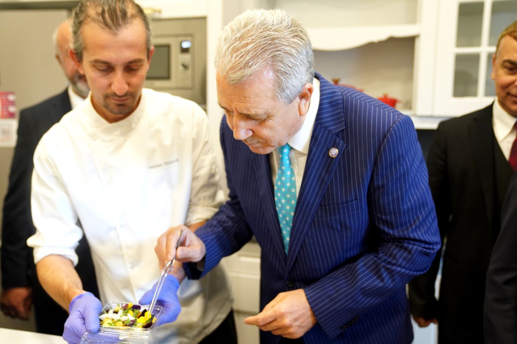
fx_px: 488
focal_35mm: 34
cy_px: 172
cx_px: 258
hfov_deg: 55.8
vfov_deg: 38.9
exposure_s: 1/100
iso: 2000
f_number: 2.8
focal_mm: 34
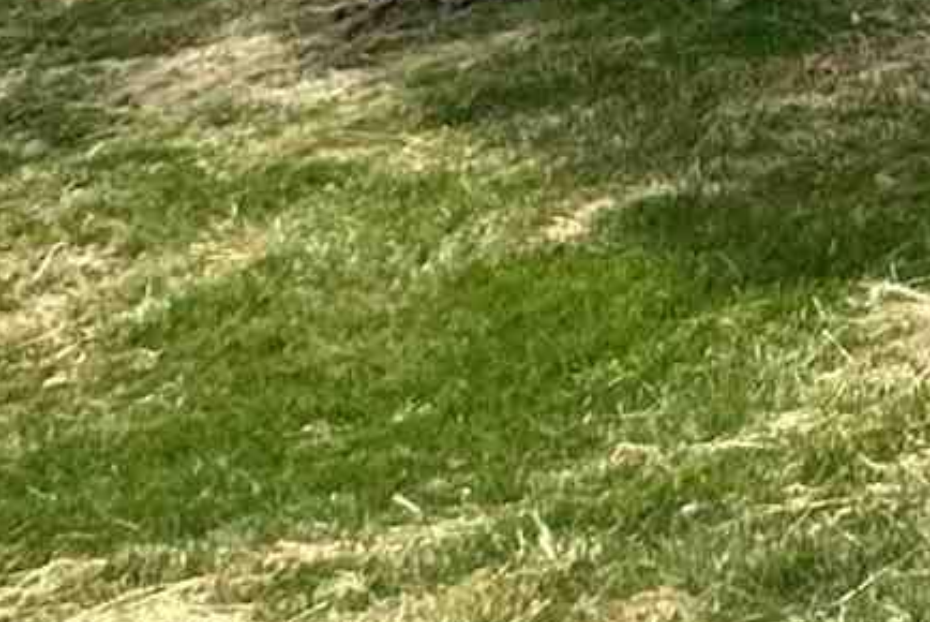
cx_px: 2254
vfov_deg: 11.1
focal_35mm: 103
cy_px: -890
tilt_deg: +4.3
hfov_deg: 13.8
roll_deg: +0.2
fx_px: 2663
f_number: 2.2
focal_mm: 2.22
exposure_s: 1/910
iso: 50
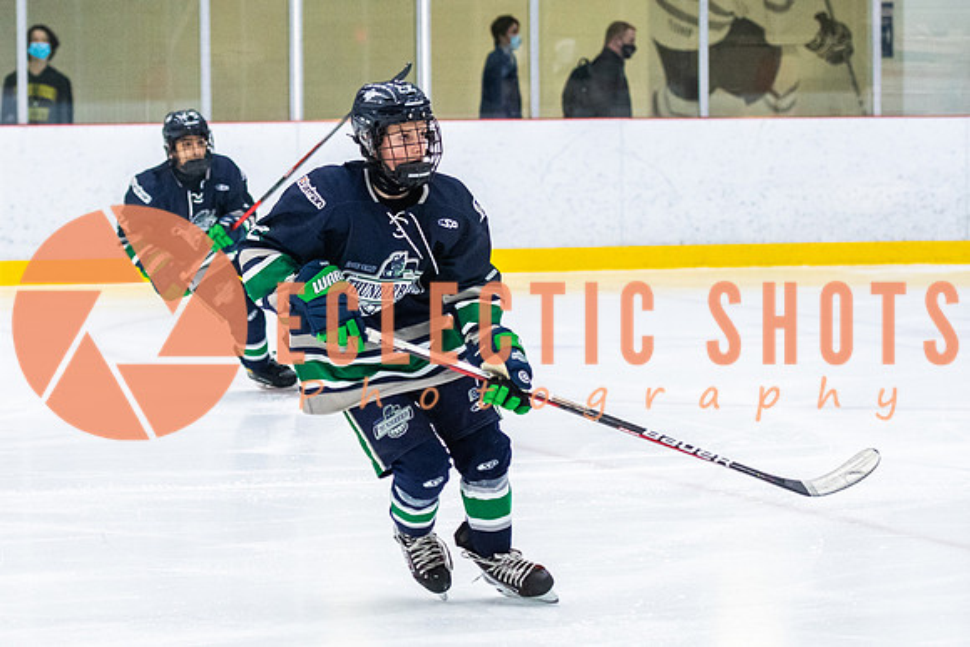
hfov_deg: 13.1
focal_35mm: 157
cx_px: 352
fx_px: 4235
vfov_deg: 8.7
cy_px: 238
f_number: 2.8
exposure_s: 1/640
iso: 1800
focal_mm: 82
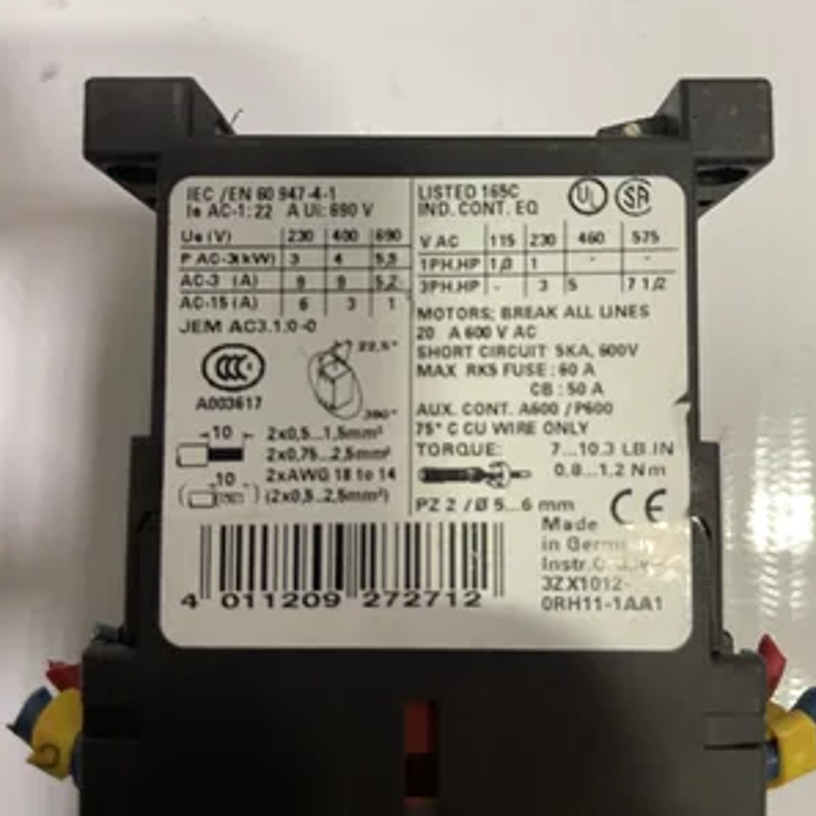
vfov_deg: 52.4
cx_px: 409
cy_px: 357
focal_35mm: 31
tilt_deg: -86.9
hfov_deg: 52.5
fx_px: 827
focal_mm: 4.2
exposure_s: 1/60
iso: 125
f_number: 1.6
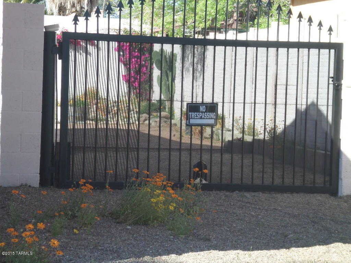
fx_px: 1267
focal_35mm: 125
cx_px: 176
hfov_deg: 15.8
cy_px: 132
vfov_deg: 11.9
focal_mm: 22.5
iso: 80
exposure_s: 1/90
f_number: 6.3
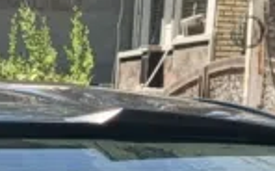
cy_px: 525
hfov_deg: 8.9
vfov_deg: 5.4
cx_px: -253
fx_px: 1684
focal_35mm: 225
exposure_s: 1/559
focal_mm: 4.71
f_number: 1.79
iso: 71
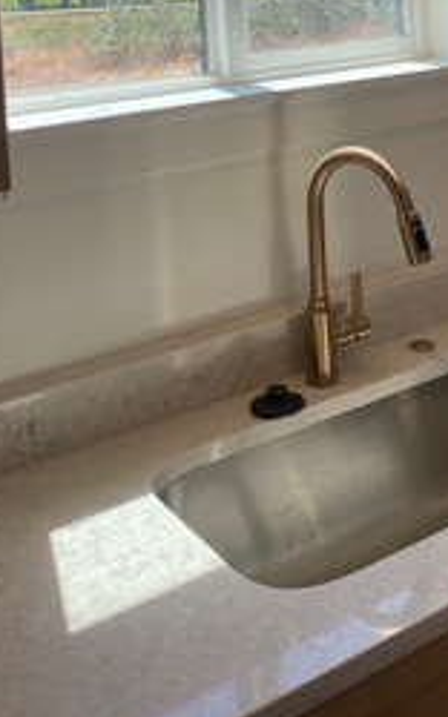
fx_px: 1037
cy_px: 57
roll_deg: +2.4
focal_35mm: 53
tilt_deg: -3.9
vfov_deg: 35.7
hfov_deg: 24.0
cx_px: 359
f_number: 1.8
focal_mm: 4.25
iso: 32
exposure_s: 1/839
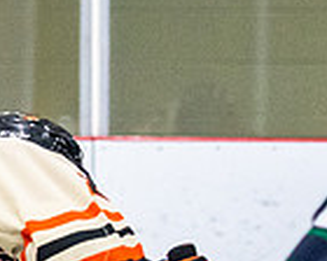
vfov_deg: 1.7
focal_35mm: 887
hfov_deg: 2.2
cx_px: -650
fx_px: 8584
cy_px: 338
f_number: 2.8
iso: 1800
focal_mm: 100
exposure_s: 1/640
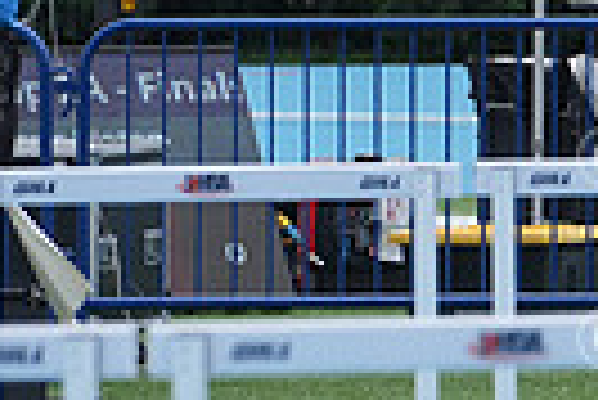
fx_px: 14467
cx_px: 1227
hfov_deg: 2.4
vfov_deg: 1.6
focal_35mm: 870
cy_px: -115
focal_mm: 200
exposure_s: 1/2500
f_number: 5.6
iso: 400
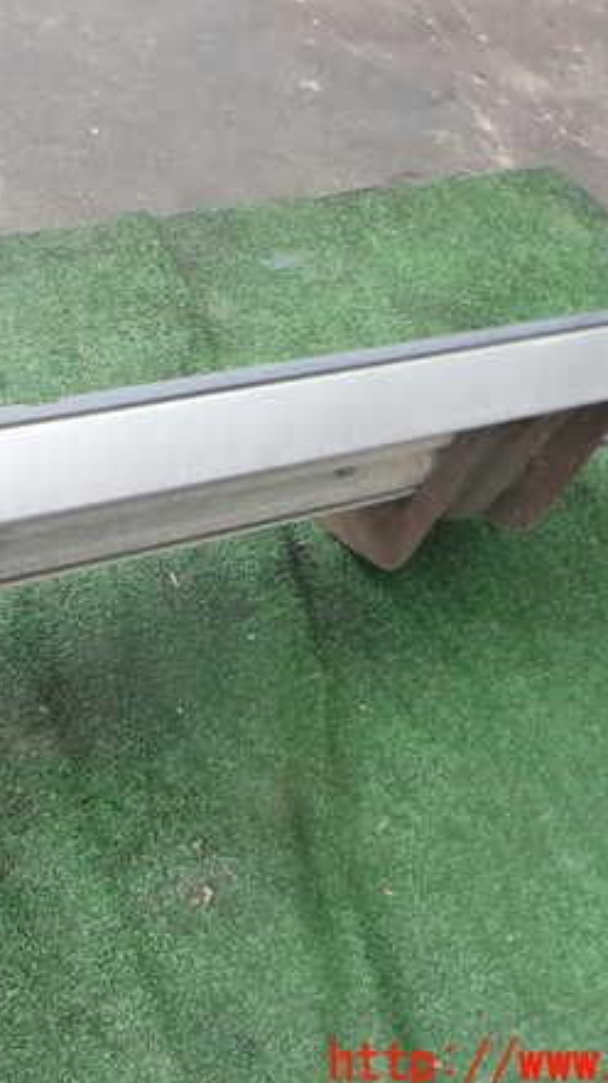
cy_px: 544
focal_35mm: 37
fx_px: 1062
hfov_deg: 31.3
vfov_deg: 54.0
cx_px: 147
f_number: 2.8
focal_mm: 4.5
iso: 100
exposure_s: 1/125
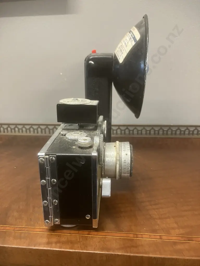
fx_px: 216
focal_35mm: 28
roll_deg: +1.3
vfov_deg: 63.4
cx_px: 100
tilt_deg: -17.2
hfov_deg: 49.7
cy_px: 133
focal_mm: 3.99
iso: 320
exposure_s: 1/33
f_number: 1.8
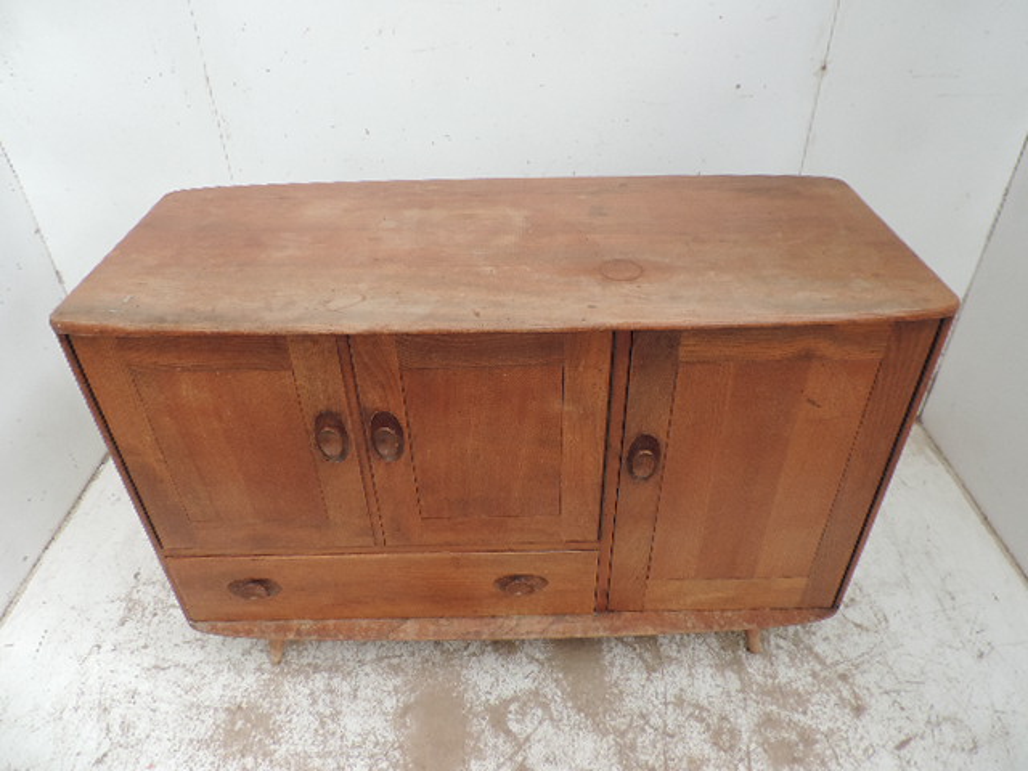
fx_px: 713
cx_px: 514
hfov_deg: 71.6
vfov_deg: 56.8
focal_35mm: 24
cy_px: 386
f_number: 3
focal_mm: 4.3
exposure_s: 1/30
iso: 280
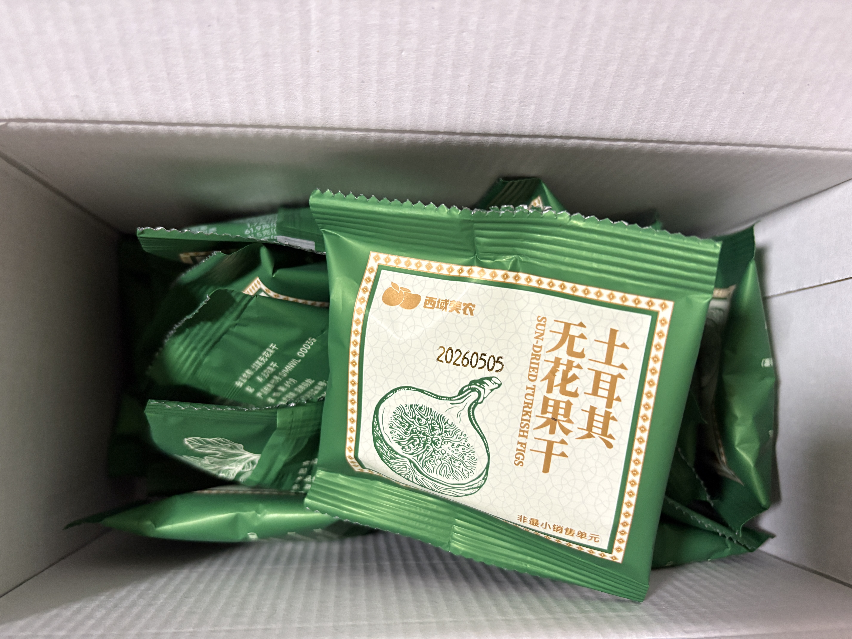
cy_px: 320
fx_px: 640
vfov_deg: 53.1
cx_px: 426
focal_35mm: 26
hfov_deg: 67.3
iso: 320
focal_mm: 5.96
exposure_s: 1/50
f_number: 1.6
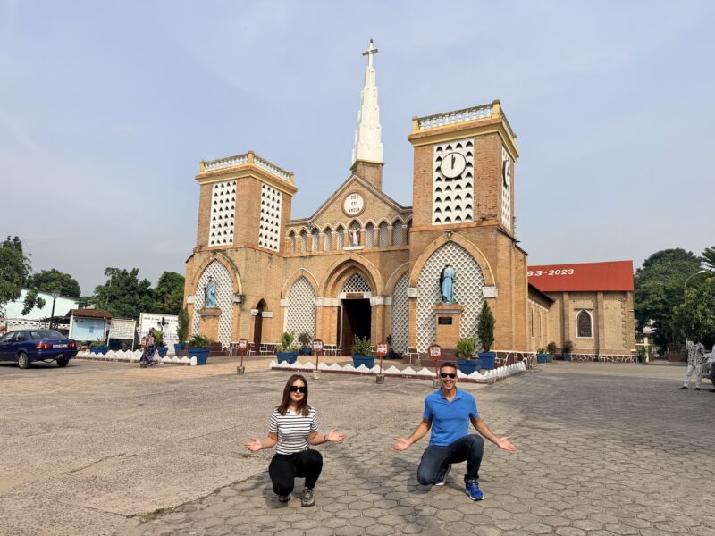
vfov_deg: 56.8
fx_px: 496
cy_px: 268
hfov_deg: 71.6
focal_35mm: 24
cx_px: 358
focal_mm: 6.76
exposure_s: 1/4975
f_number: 1.78
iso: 80
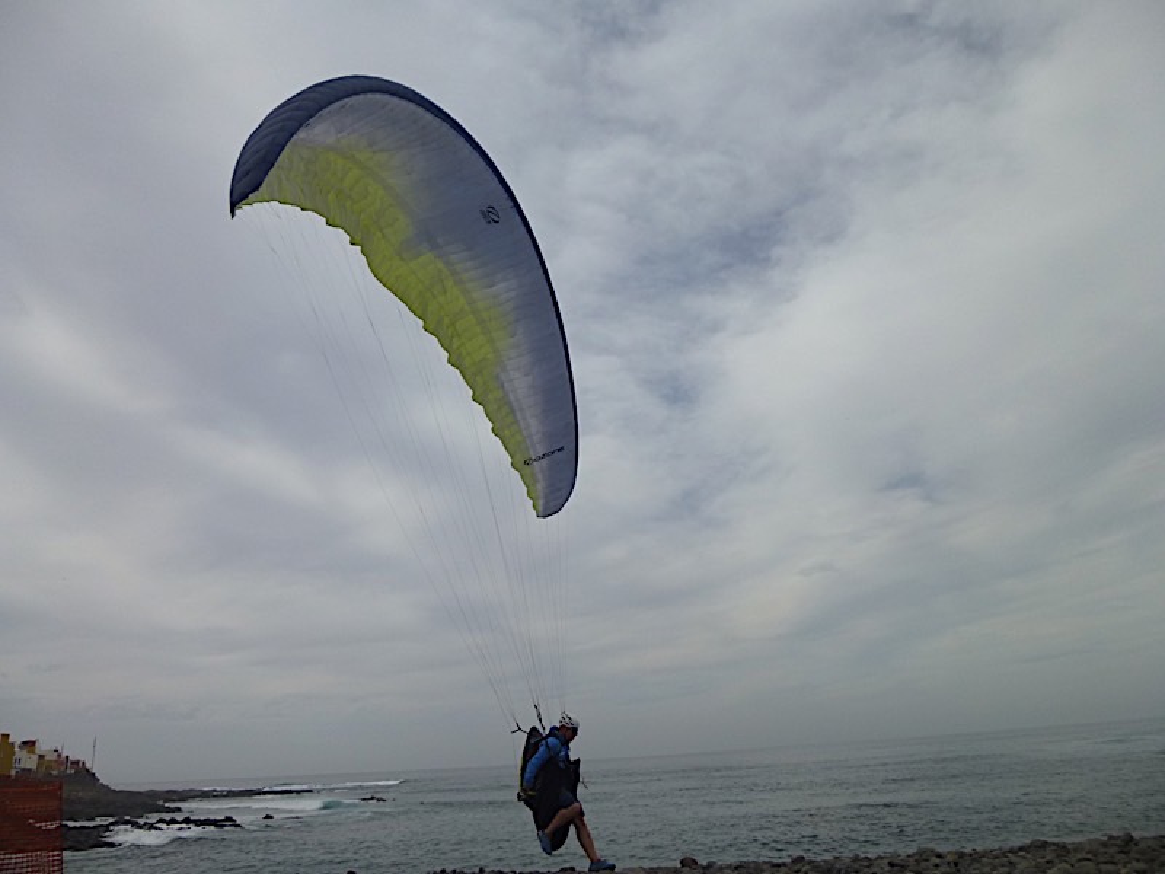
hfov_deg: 69.4
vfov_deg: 54.9
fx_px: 841
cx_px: 582
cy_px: 437
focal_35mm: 25
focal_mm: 4.5
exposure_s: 1/320
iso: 100
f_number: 9
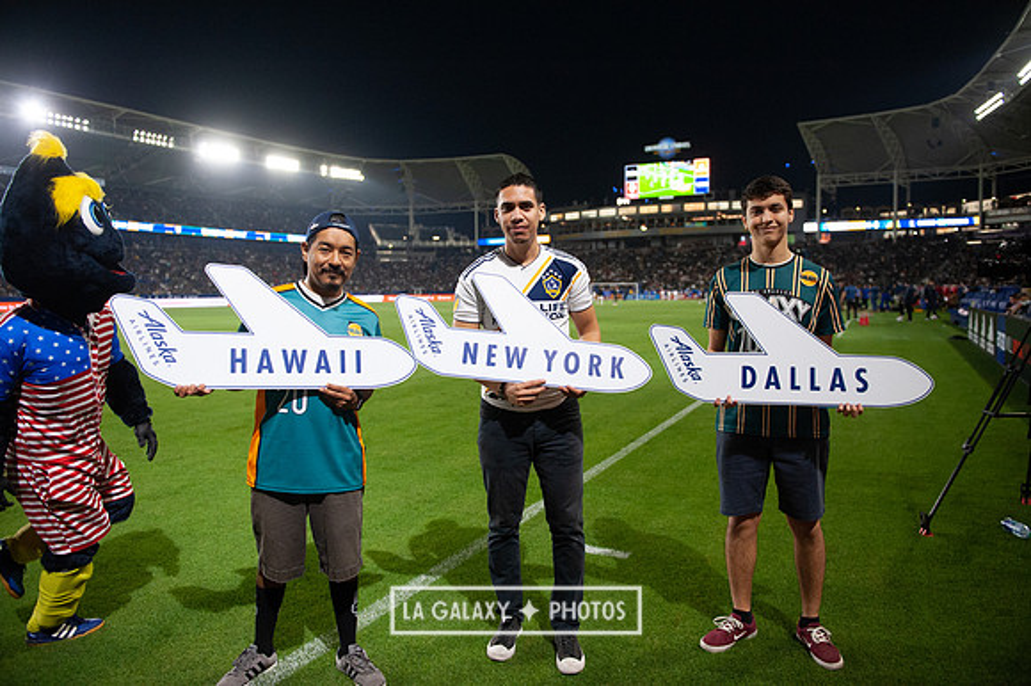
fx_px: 687
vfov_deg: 53.1
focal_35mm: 24
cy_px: 343
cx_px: 516
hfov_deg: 73.8
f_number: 2.8
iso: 2500
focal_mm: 24
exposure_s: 1/1600
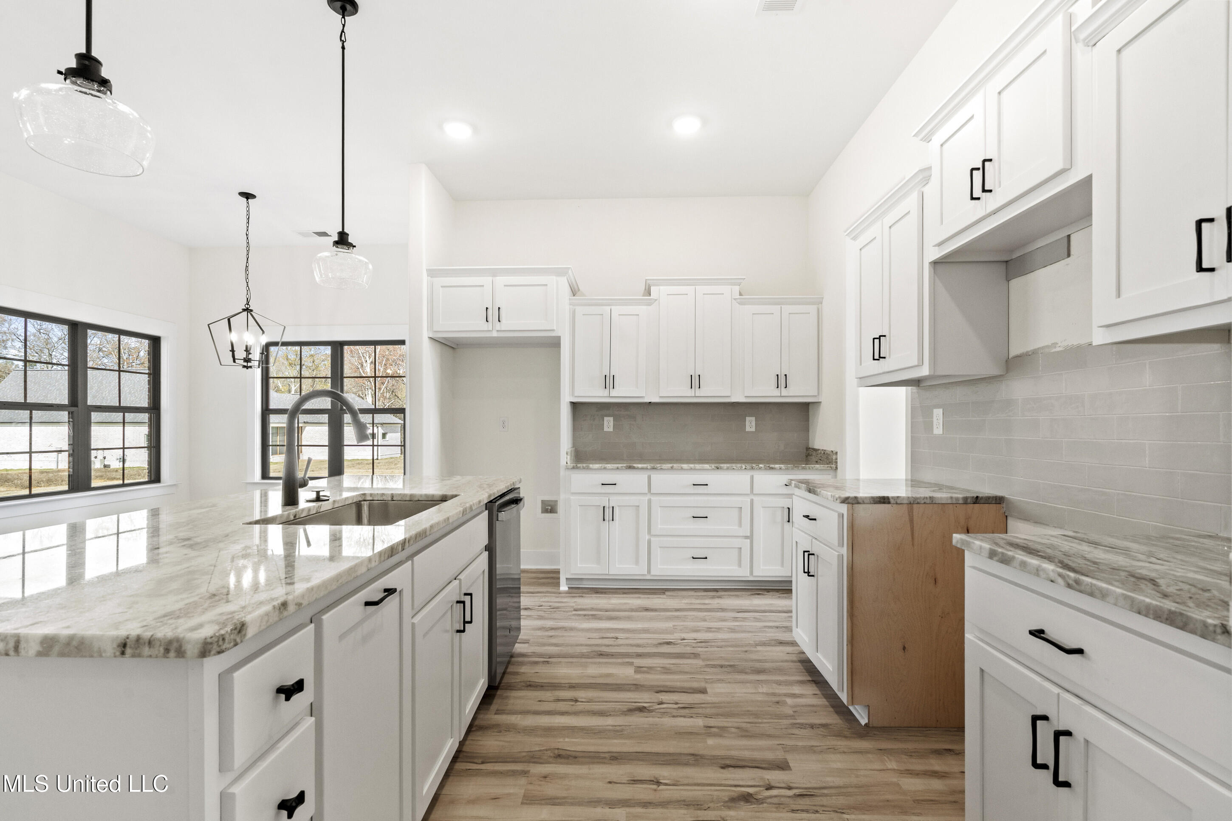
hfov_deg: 96.7
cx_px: 616
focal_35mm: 16
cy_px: 410
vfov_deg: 73.7
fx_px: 547
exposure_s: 1/15
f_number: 9
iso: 800
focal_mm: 16
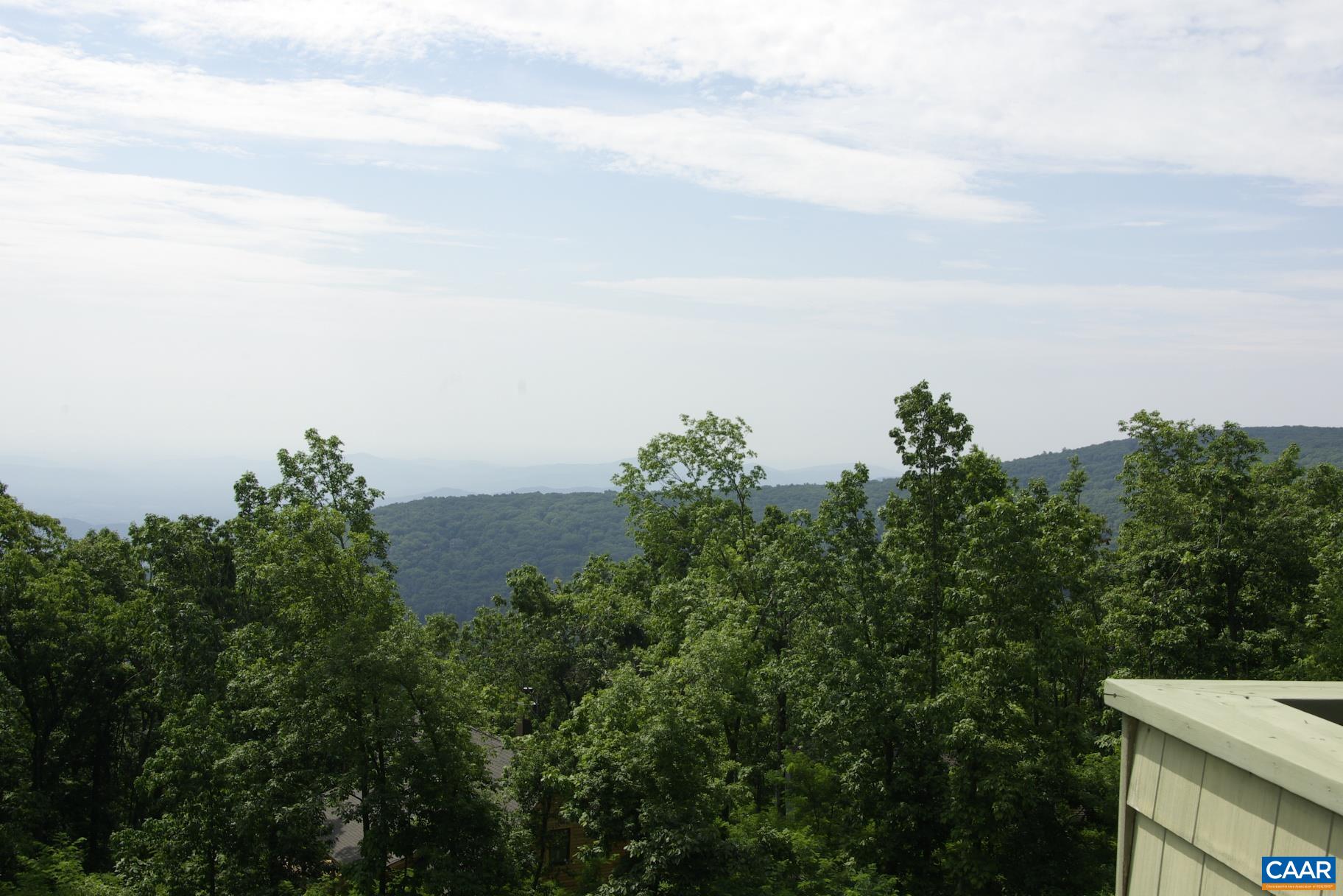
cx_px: 672
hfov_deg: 46.4
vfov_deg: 31.9
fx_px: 1567
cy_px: 448
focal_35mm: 42
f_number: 13
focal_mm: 28
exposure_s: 1/125
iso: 100
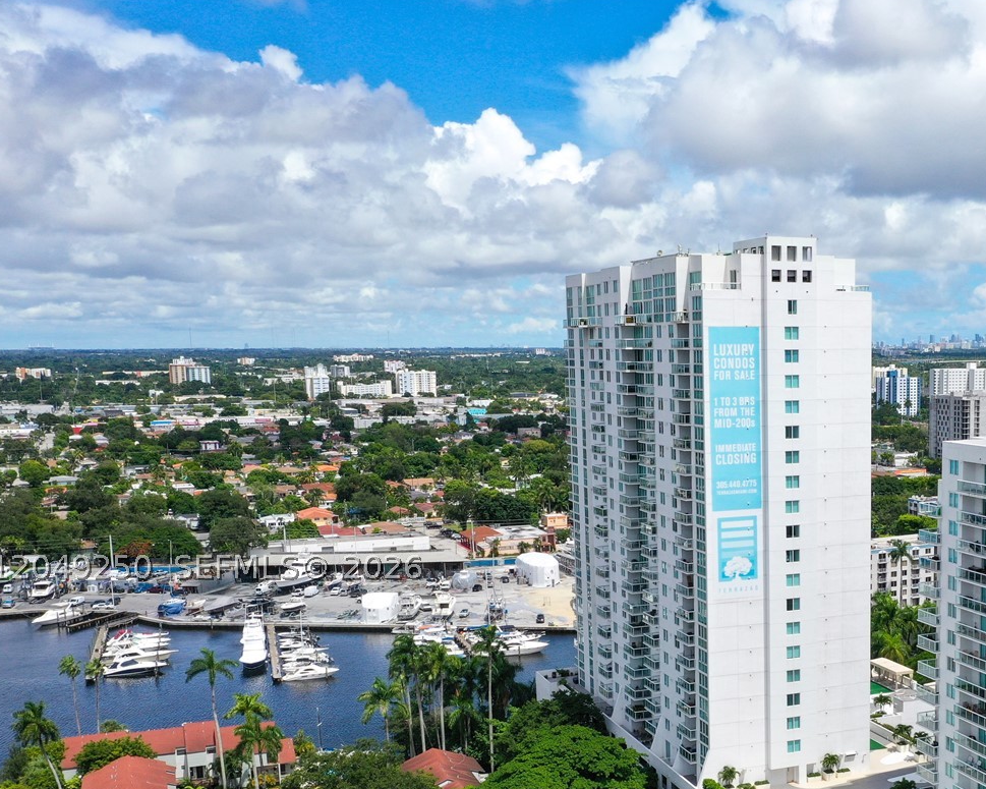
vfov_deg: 32.3
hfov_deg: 38.4
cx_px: 823
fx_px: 1342
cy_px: 566
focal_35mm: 46
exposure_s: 1/500
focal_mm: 10.26
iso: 100
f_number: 6.3
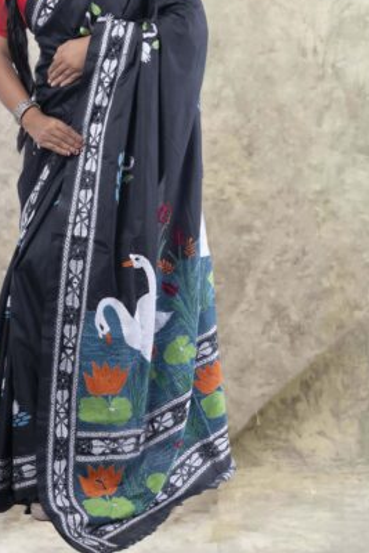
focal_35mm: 75
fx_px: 1152
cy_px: 173
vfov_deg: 26.8
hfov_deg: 18.1
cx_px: 106
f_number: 9
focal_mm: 50
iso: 100
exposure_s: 1/200
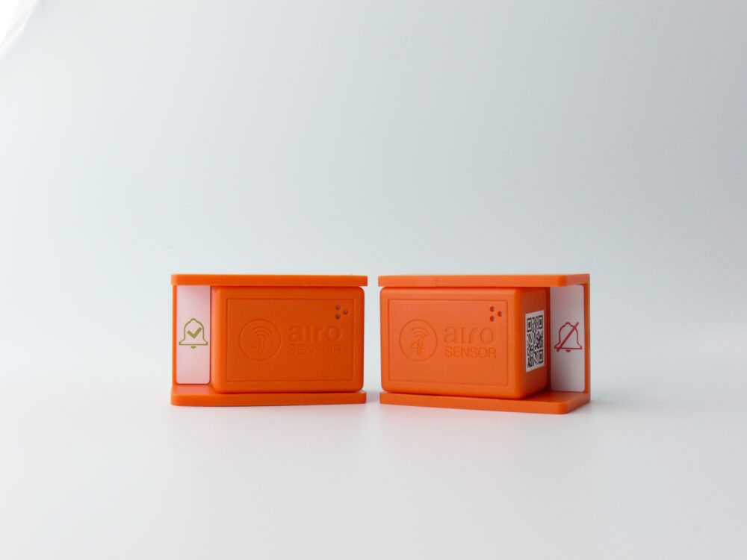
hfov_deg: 39.7
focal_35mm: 48
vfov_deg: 30.3
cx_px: 374
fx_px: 1036
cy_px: 280
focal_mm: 10.2
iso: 80
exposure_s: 1/100
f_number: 5.6
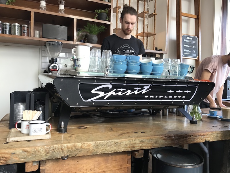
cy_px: 86
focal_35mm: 28
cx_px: 115
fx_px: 186
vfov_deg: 49.7
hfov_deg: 63.4
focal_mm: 3.99
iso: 32
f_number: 1.8
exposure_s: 1/50
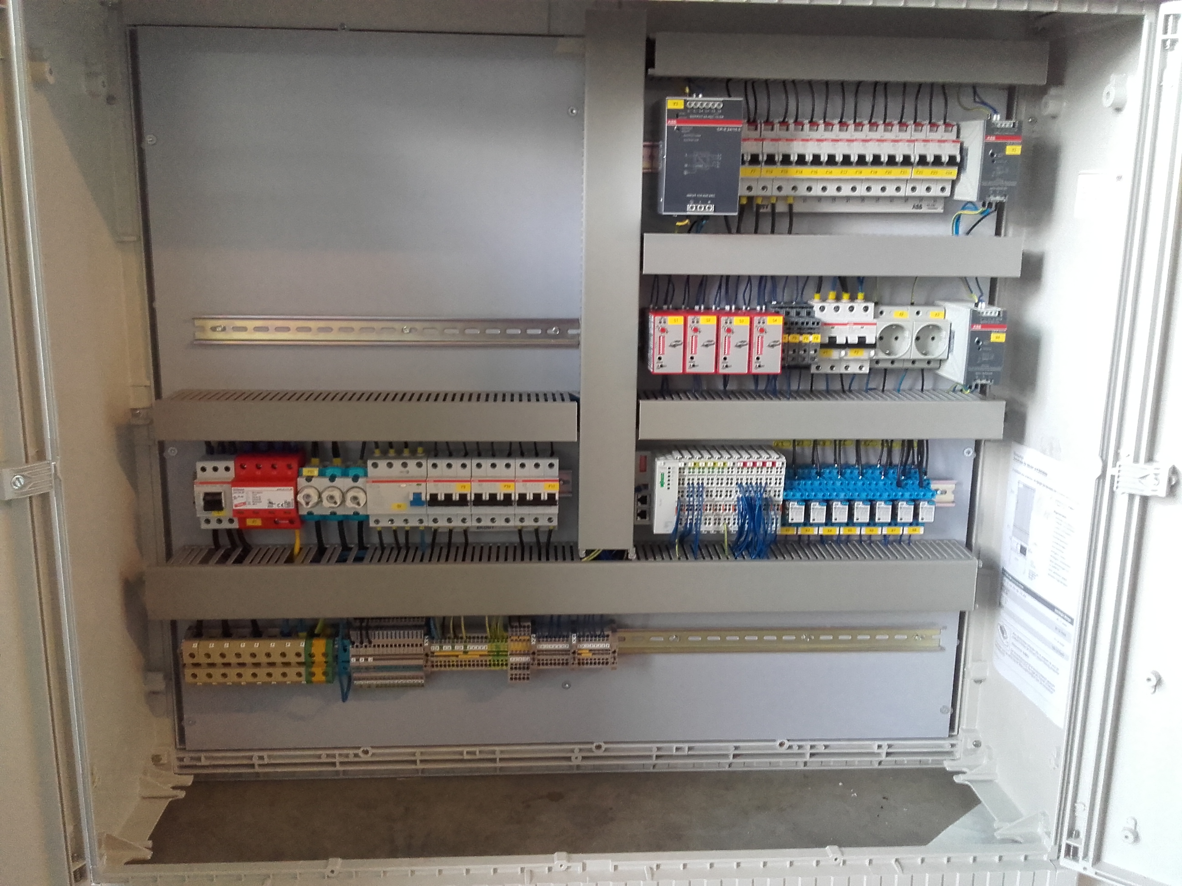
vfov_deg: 45.4
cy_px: 443
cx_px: 591
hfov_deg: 58.4
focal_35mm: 31
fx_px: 1059
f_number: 2.2
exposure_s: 1/12
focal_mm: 3.31
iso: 160
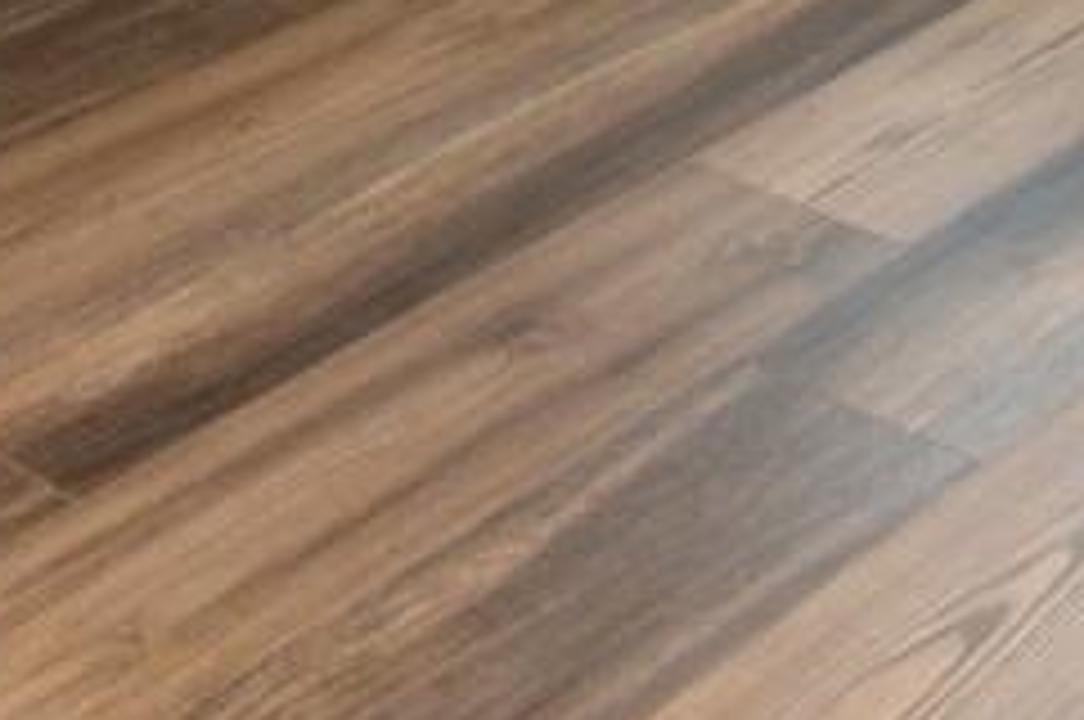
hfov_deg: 20.2
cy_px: -1552
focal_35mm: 101
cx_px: 558
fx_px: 3037
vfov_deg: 9.7
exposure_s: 1/6
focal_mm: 10
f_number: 4.5
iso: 100
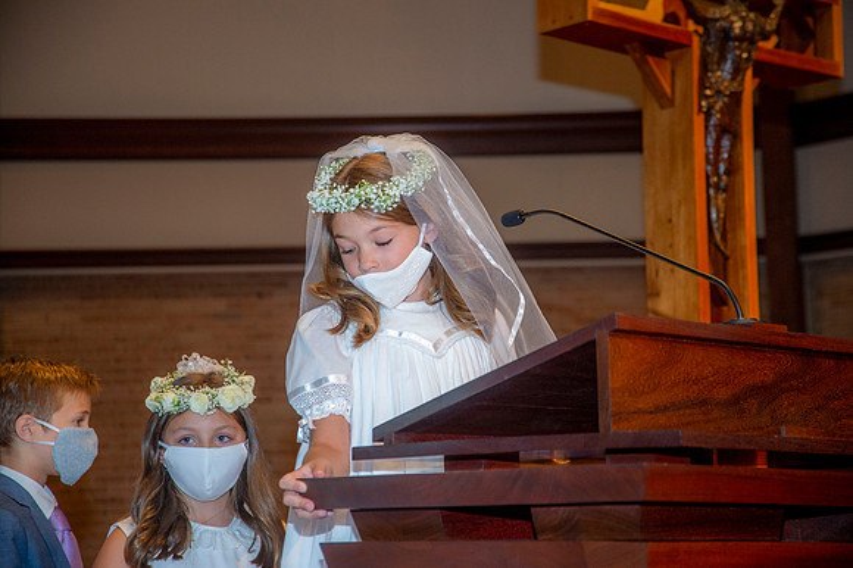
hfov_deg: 23.9
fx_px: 2013
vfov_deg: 16.1
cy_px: 284
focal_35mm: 85
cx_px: 426
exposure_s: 1/200
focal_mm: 85
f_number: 5.6
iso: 1600
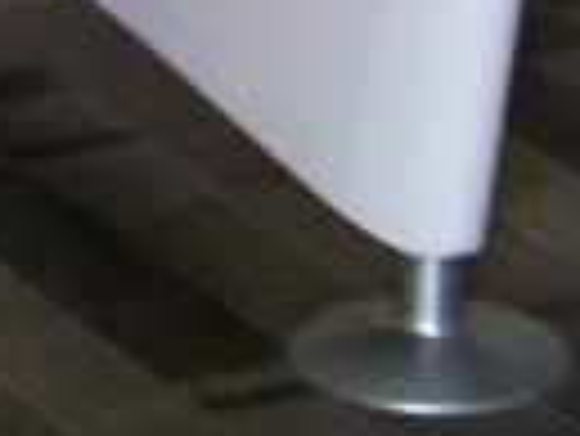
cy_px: -957
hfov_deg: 7.4
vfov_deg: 5.3
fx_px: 4394
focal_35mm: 262
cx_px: -243
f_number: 2.8
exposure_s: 1/30
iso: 320
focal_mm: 5.85
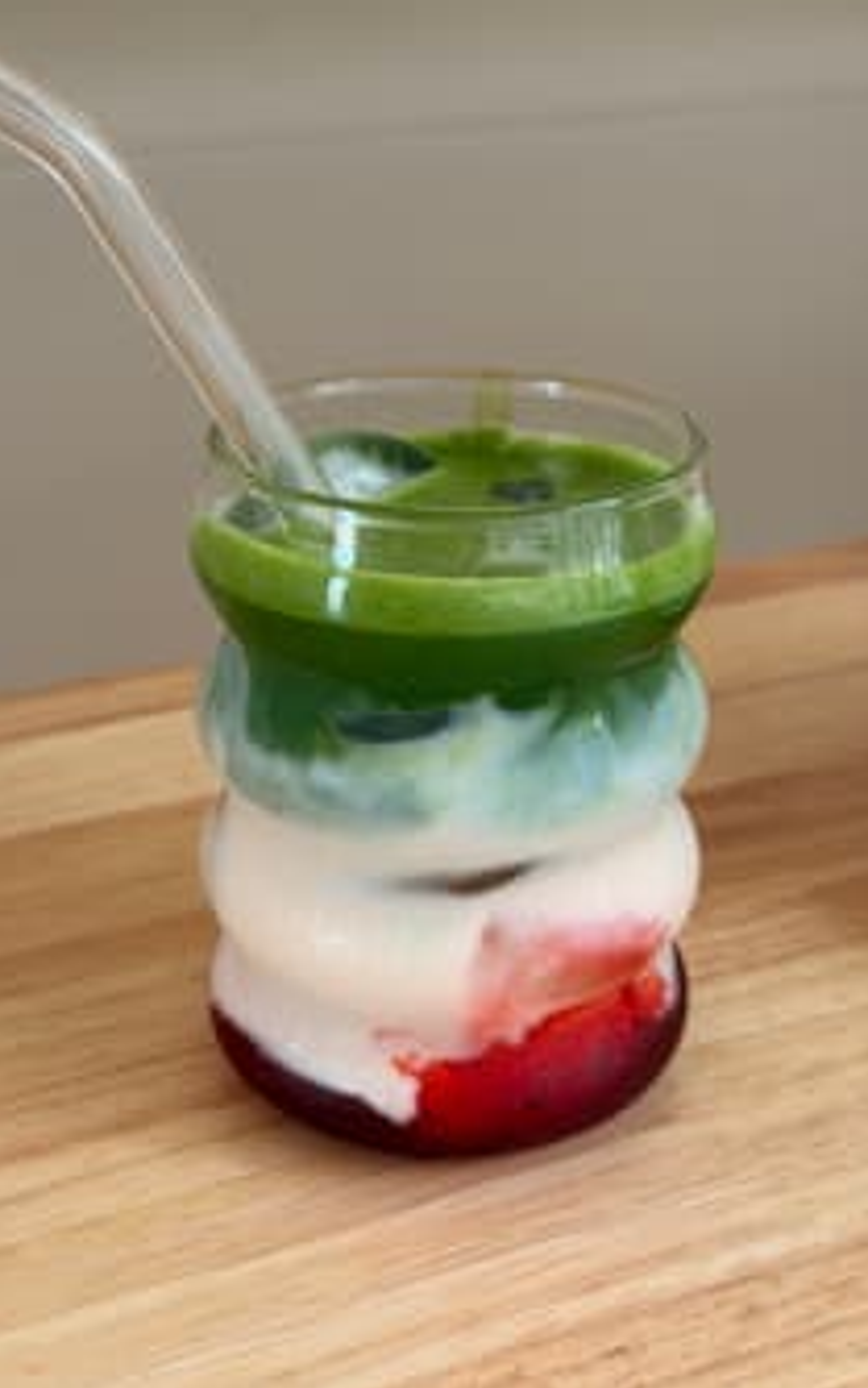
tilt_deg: -23.6
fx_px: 1966
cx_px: 382
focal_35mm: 52
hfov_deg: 24.9
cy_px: 688
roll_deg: +0.1
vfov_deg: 38.9
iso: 100
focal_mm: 6.76
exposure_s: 1/63
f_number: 1.78
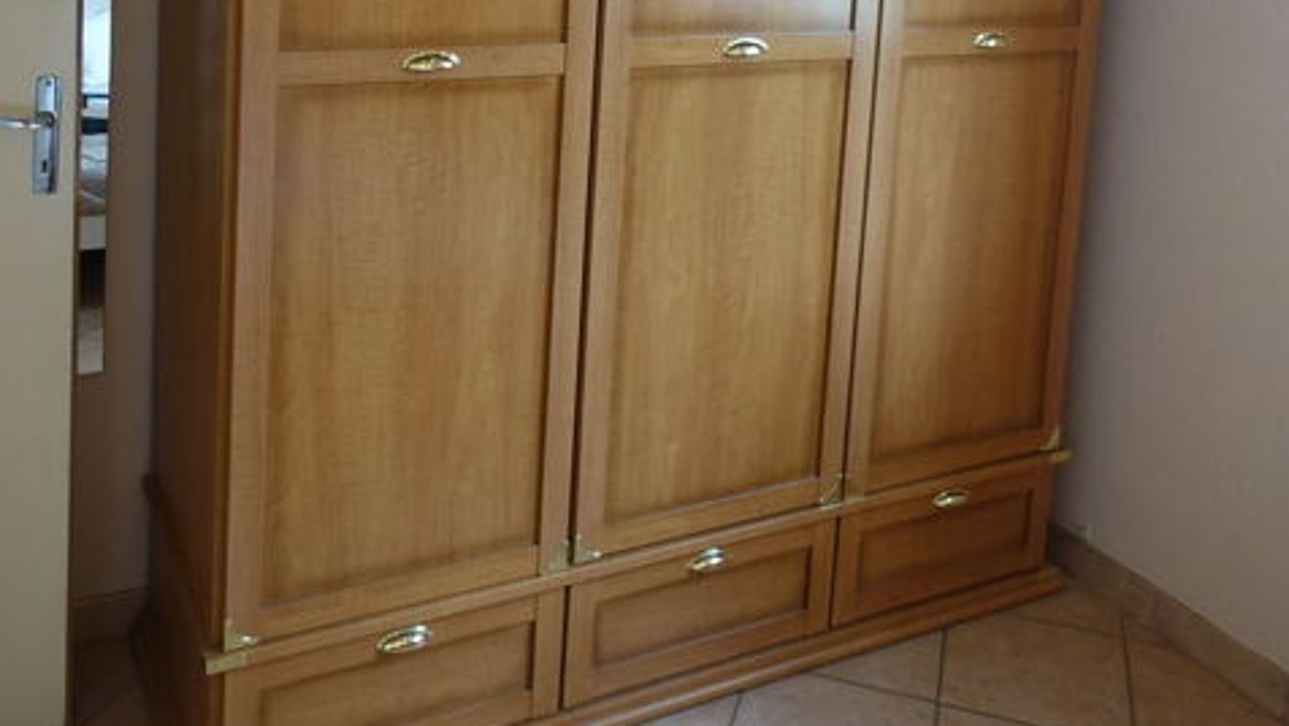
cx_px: 647
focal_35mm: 38
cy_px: -41
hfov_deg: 52.8
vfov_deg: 28.7
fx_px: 1299
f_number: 1.8
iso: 320
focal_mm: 8.8
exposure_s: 1/30
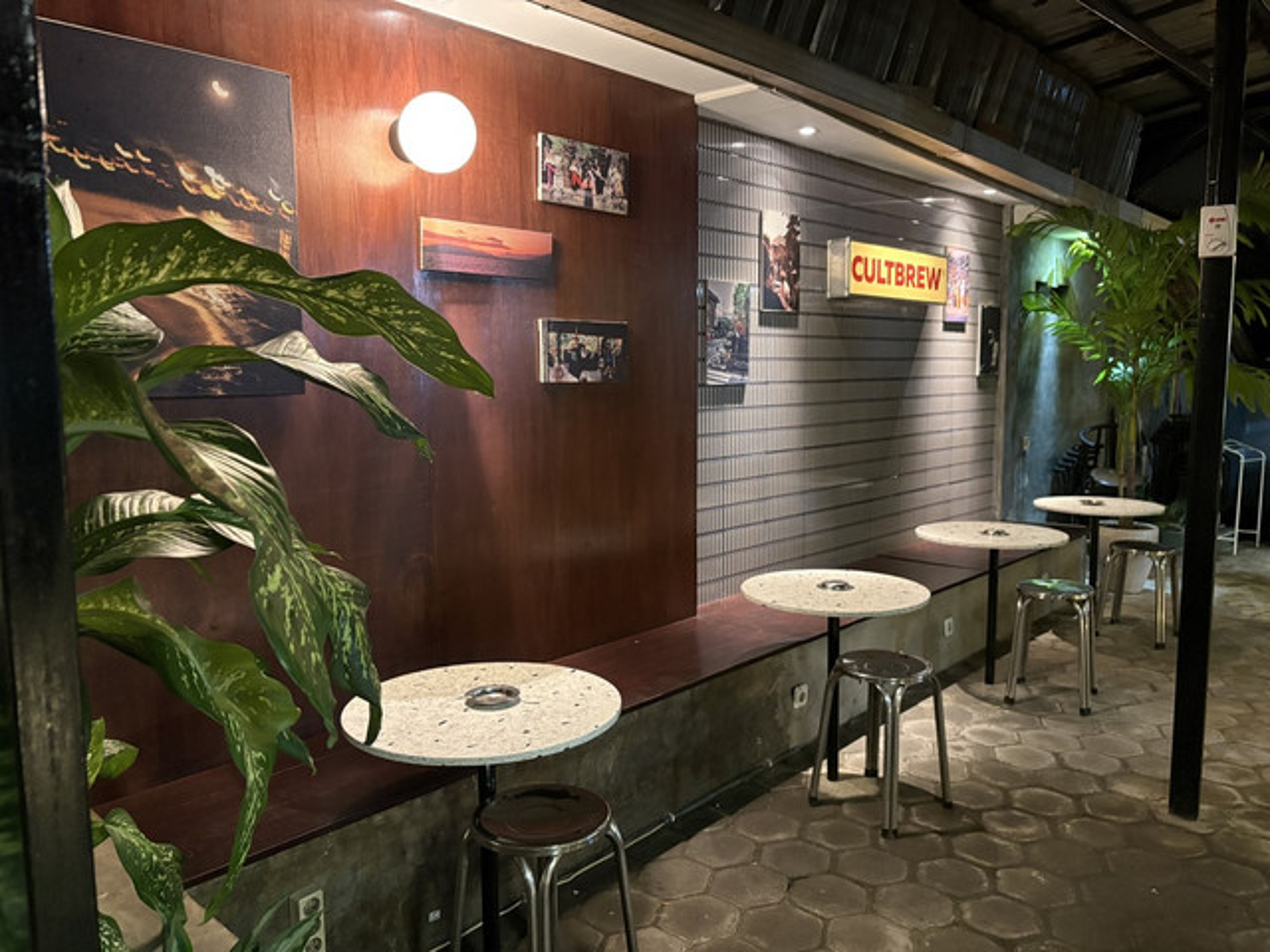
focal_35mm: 26
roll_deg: +0.9
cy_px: 476
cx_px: 635
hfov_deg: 67.3
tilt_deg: -6.4
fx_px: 954
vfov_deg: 53.1
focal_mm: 5.96
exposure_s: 1/33
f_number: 1.6
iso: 500
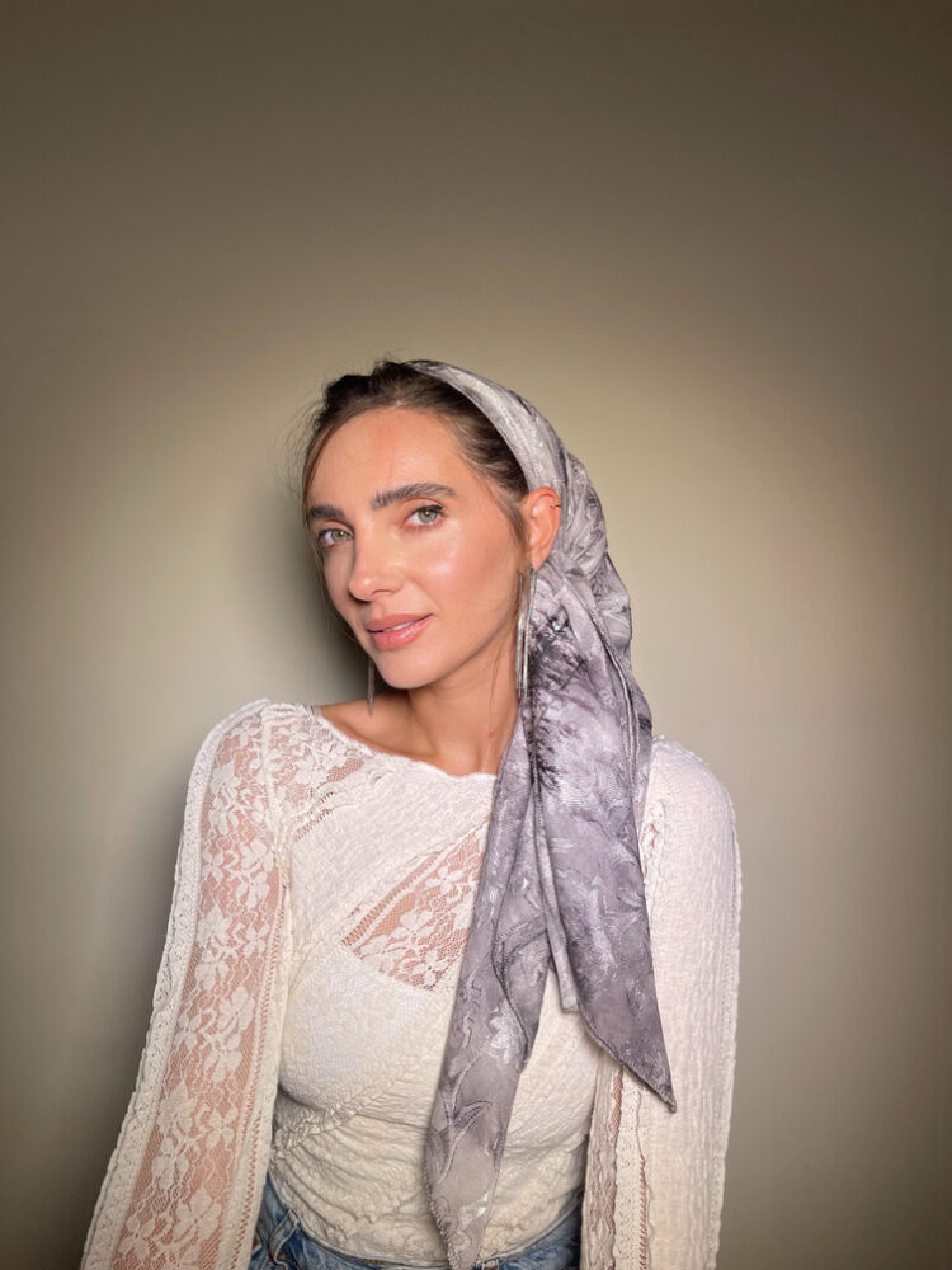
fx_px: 917
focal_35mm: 25
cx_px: 476
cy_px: 635
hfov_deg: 54.9
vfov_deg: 69.4
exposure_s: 1/121
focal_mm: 5.1
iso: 32
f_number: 1.6
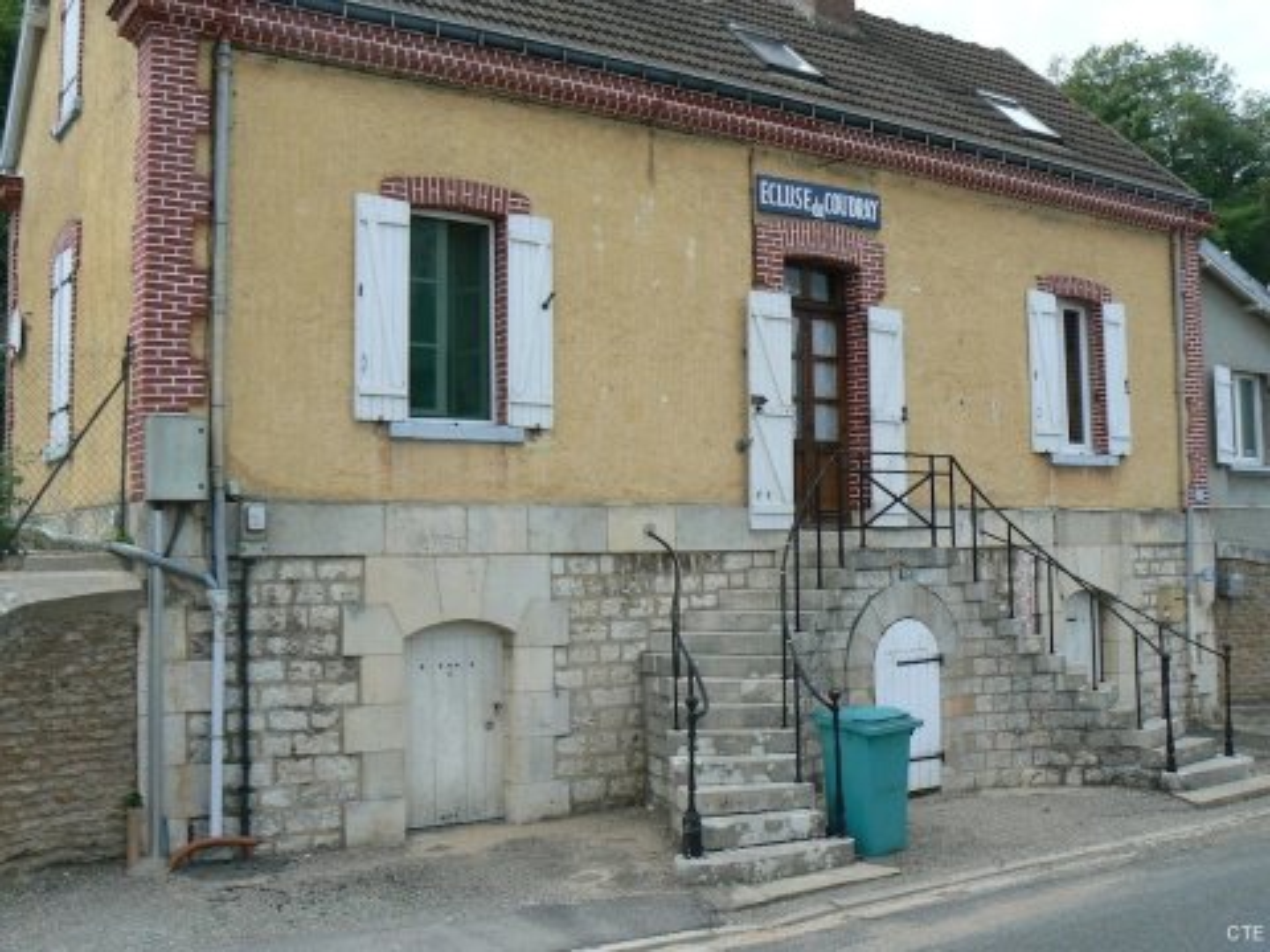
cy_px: 476
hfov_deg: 51.4
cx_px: 635
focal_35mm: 36
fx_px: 1321
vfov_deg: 39.7
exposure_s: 1/400
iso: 80
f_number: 5.6
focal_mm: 6
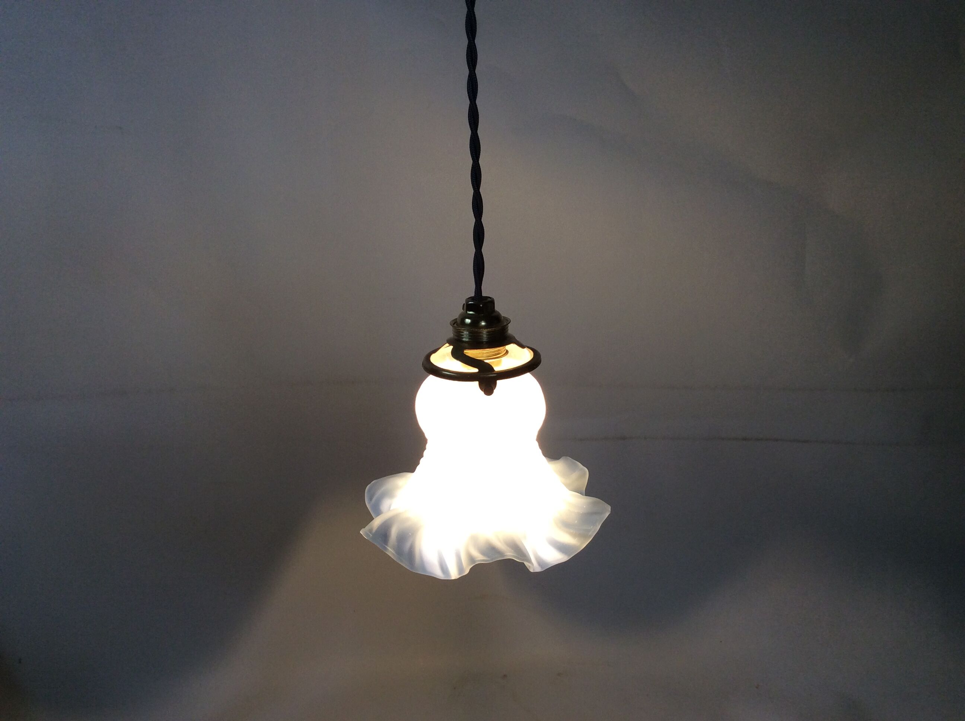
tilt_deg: -18.3
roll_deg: +2.5
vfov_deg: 44.1
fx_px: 891
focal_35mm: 32
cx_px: 482
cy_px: 360
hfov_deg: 56.9
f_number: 2.4
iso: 50
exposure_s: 1/100
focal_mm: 3.3
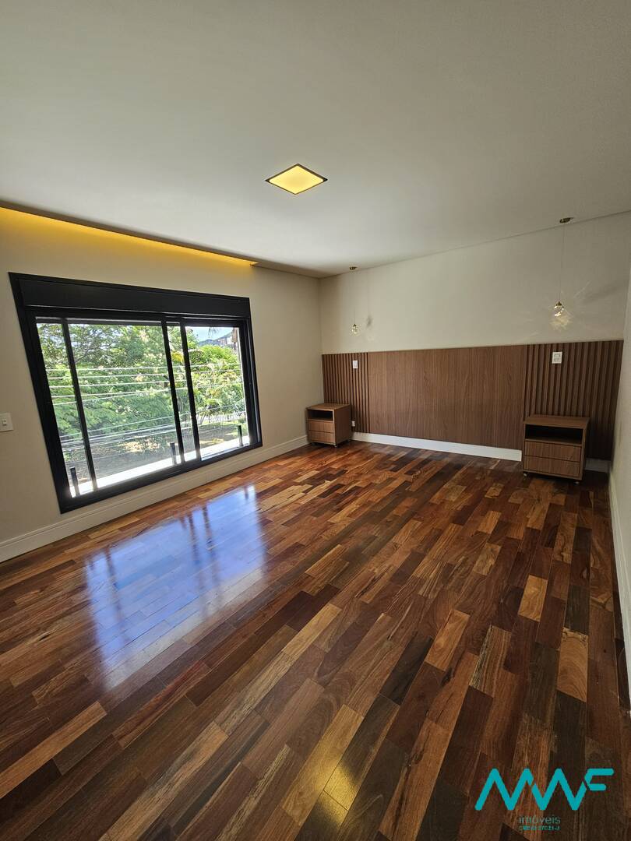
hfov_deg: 89.9
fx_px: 316
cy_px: 420
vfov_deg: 106.2
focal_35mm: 13
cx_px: 316
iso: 64
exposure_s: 1/120
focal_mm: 2.2
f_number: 2.2
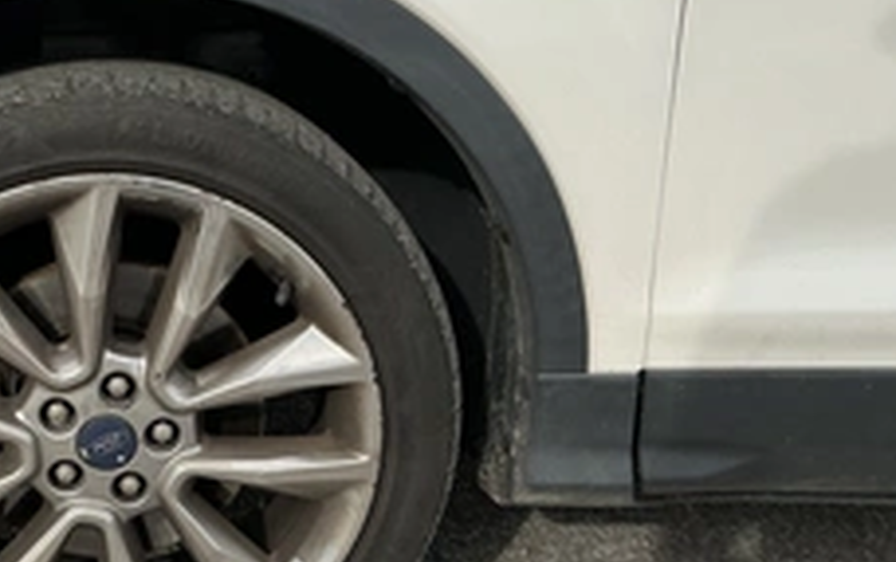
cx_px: 138
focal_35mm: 52
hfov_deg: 37.0
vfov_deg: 24.8
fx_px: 1271
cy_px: 373
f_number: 1.8
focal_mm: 3
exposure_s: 1/1076
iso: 25
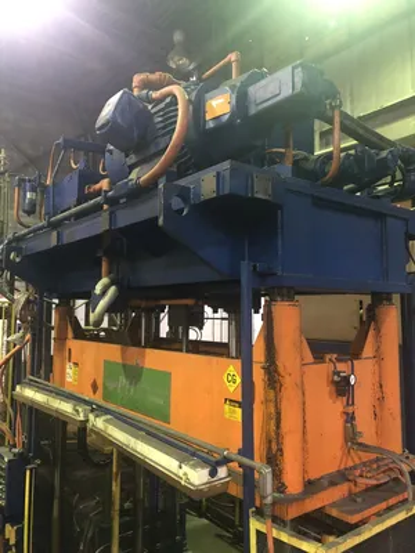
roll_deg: -0.6
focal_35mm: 28
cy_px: 276
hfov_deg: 49.7
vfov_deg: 63.4
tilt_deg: +5.6
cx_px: 208
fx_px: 448
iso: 100
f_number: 1.8
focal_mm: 4
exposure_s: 1/4
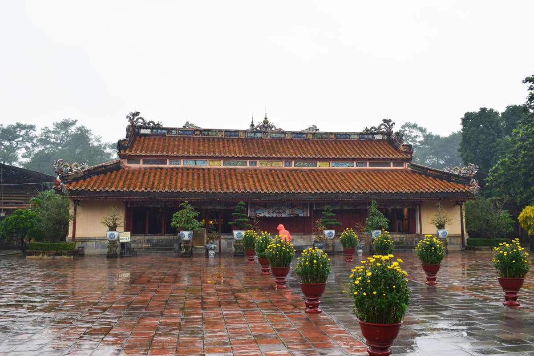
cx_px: 267
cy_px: 178
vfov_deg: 38.4
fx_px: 512
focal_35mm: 34
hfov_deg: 55.1
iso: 400
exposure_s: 1/60
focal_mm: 23
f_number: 8
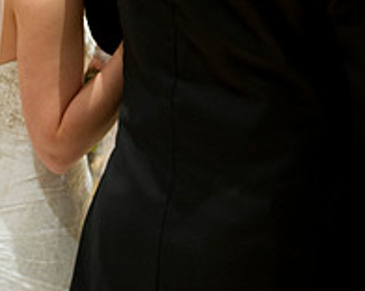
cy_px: -52
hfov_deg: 21.3
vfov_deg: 16.5
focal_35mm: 89
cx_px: 76
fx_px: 960
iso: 1250
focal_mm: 32
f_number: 2.8
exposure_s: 1/80
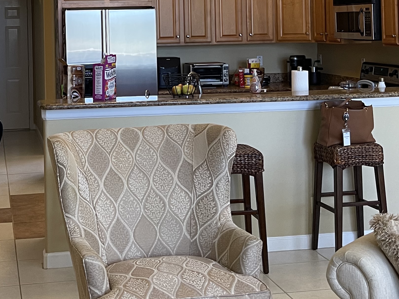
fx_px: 749
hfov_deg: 29.5
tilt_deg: -0.8
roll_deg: +1.1
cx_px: 122
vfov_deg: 22.0
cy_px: 23
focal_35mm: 65
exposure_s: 1/99
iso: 125
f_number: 1.6
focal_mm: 5.1
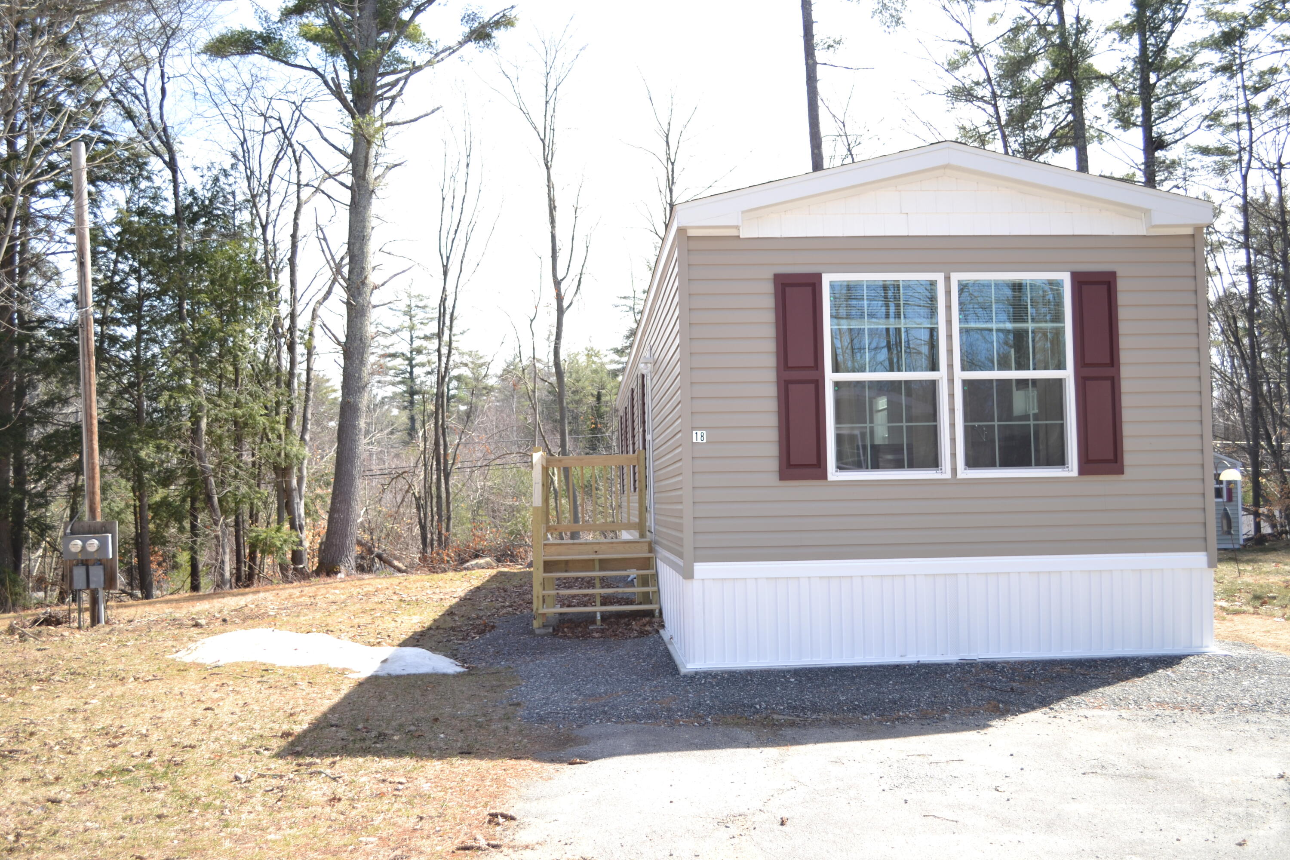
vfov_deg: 40.0
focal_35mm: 33
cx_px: 645
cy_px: 430
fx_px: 1182
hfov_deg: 57.2
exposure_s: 1/200
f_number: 8
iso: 100
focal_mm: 22
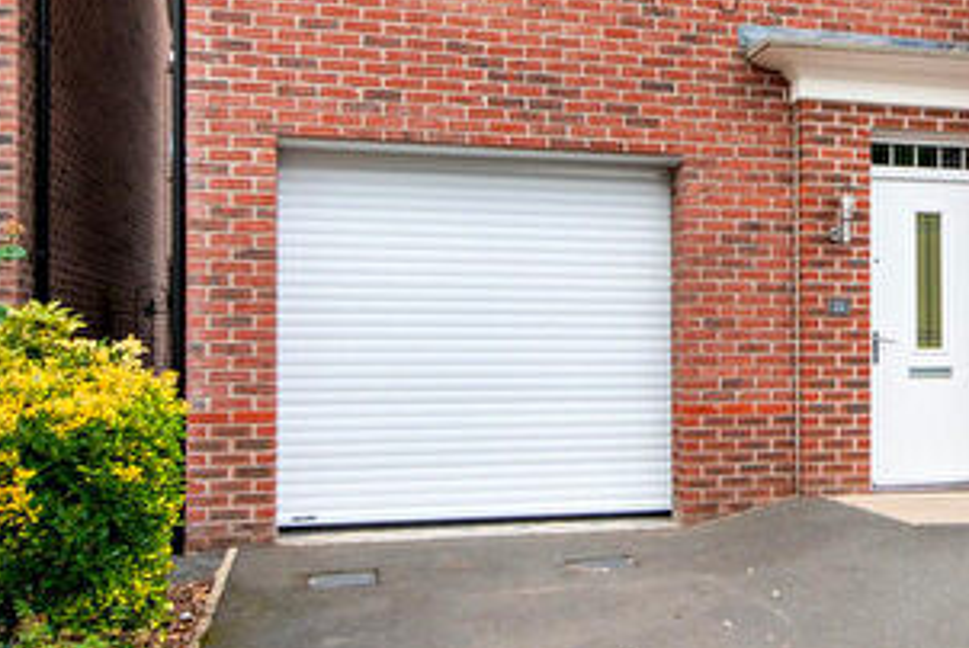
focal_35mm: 44
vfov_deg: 29.0
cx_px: 969
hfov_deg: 39.3
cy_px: 34
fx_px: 1185
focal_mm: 13
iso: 100
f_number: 8
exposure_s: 1/60
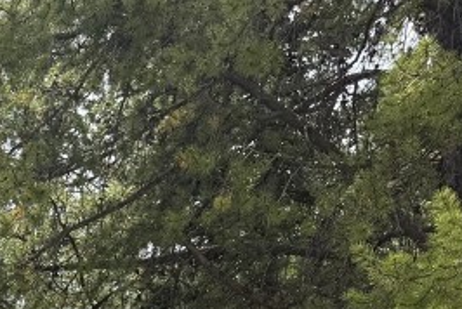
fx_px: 1233
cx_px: -101
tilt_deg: +5.9
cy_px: 663
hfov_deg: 19.9
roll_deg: -2.4
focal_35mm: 96
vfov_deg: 12.2
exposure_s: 1/1437
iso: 80
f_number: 1.78
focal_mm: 6.76
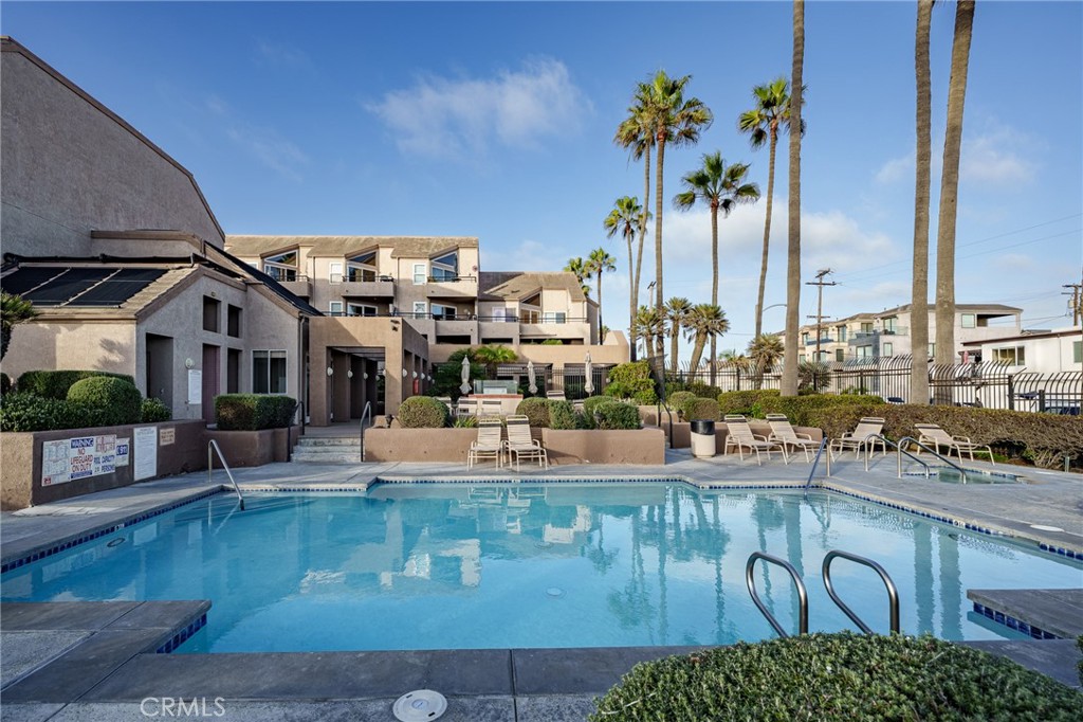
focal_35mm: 16
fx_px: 481
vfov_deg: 73.7
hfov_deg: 96.8
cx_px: 542
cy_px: 361
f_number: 8
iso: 400
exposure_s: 1/1000
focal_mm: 16
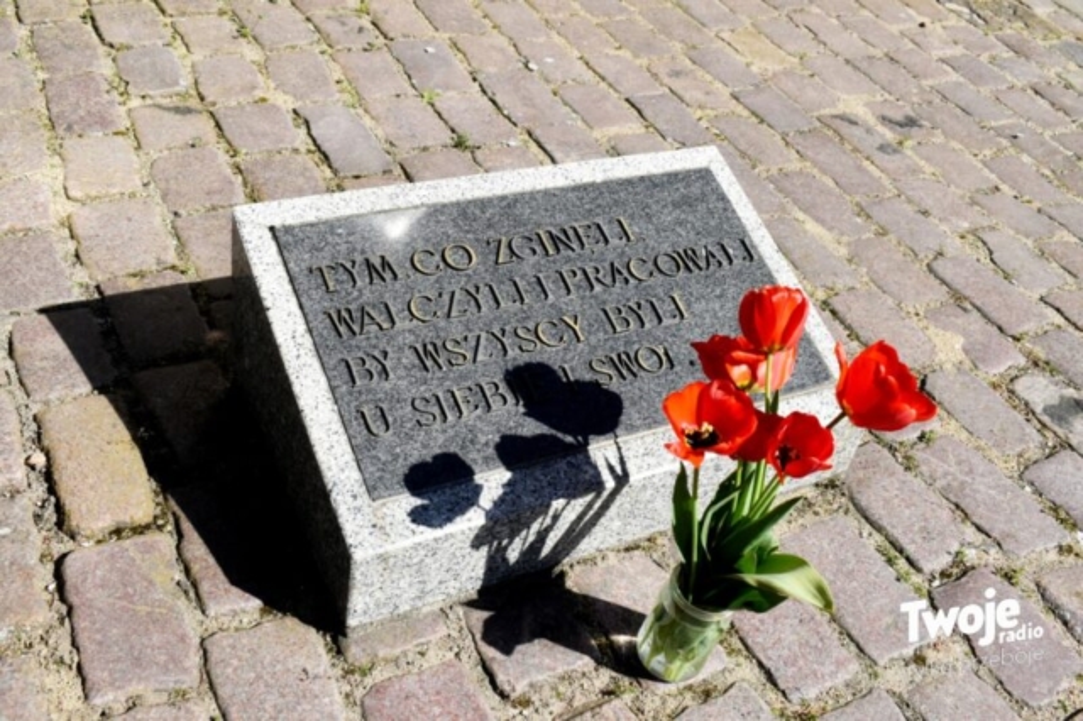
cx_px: 542
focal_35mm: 36
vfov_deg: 36.8
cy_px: 360
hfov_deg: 53.2
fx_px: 1082
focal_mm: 24
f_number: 7.1
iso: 400
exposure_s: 1/2000
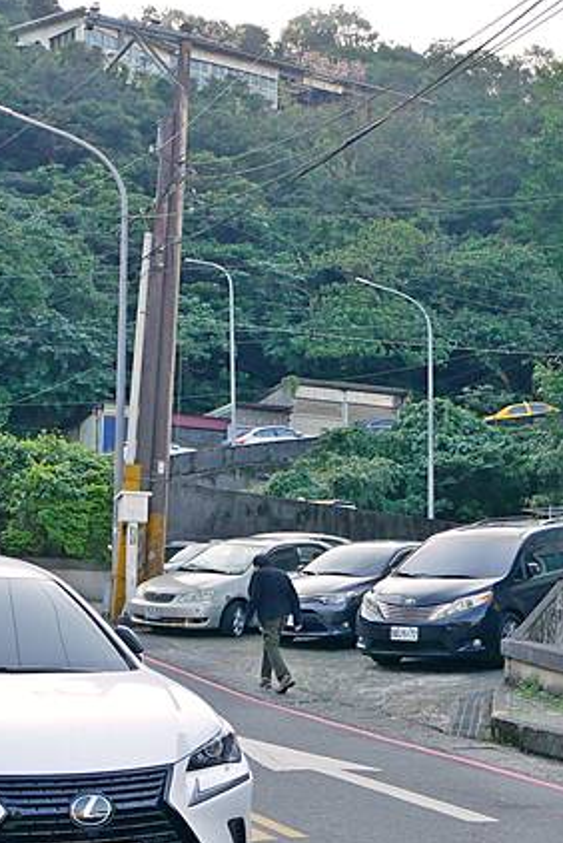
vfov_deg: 29.1
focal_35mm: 69
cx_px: 381
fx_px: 1616
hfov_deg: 19.7
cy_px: 514
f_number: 3.2
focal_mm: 14
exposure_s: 1/640
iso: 200
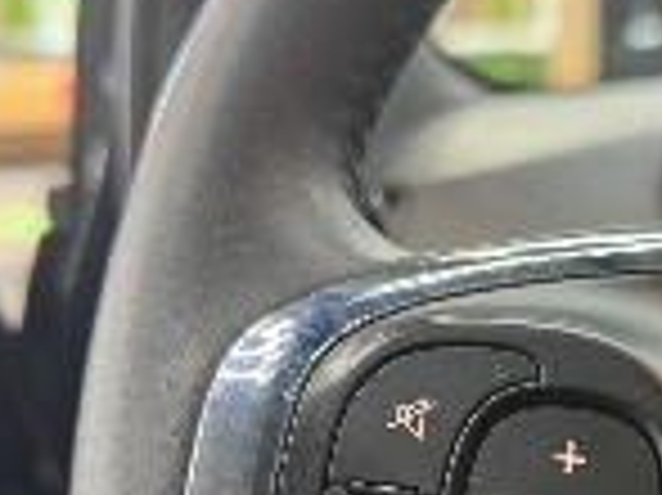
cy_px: 490
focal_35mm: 68
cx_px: 527
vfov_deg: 20.9
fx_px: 1299
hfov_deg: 28.0
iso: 500
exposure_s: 1/50
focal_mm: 6.76
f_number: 1.78
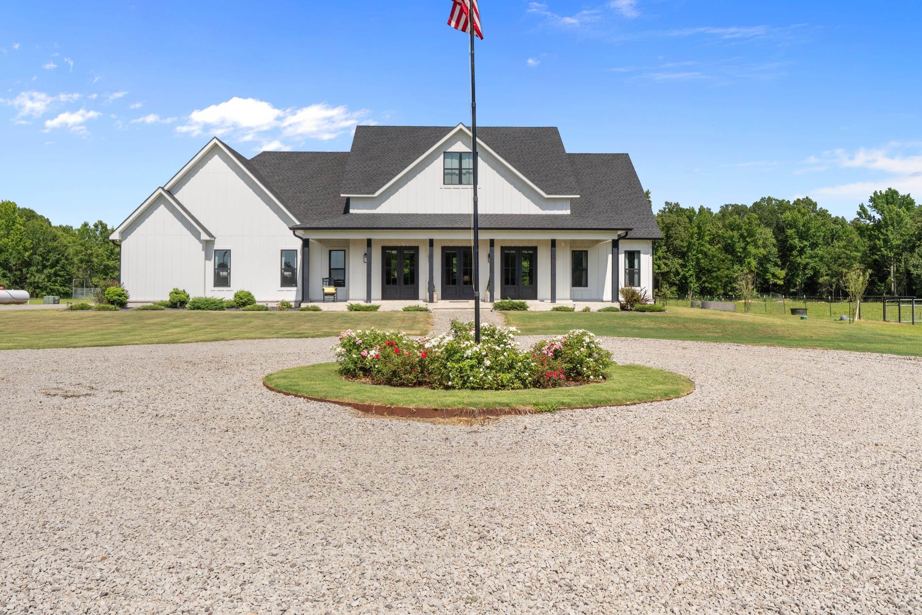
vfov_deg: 47.9
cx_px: 461
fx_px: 691
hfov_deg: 67.4
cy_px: 308
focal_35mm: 27
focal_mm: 18
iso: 200
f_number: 9
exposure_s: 1/800
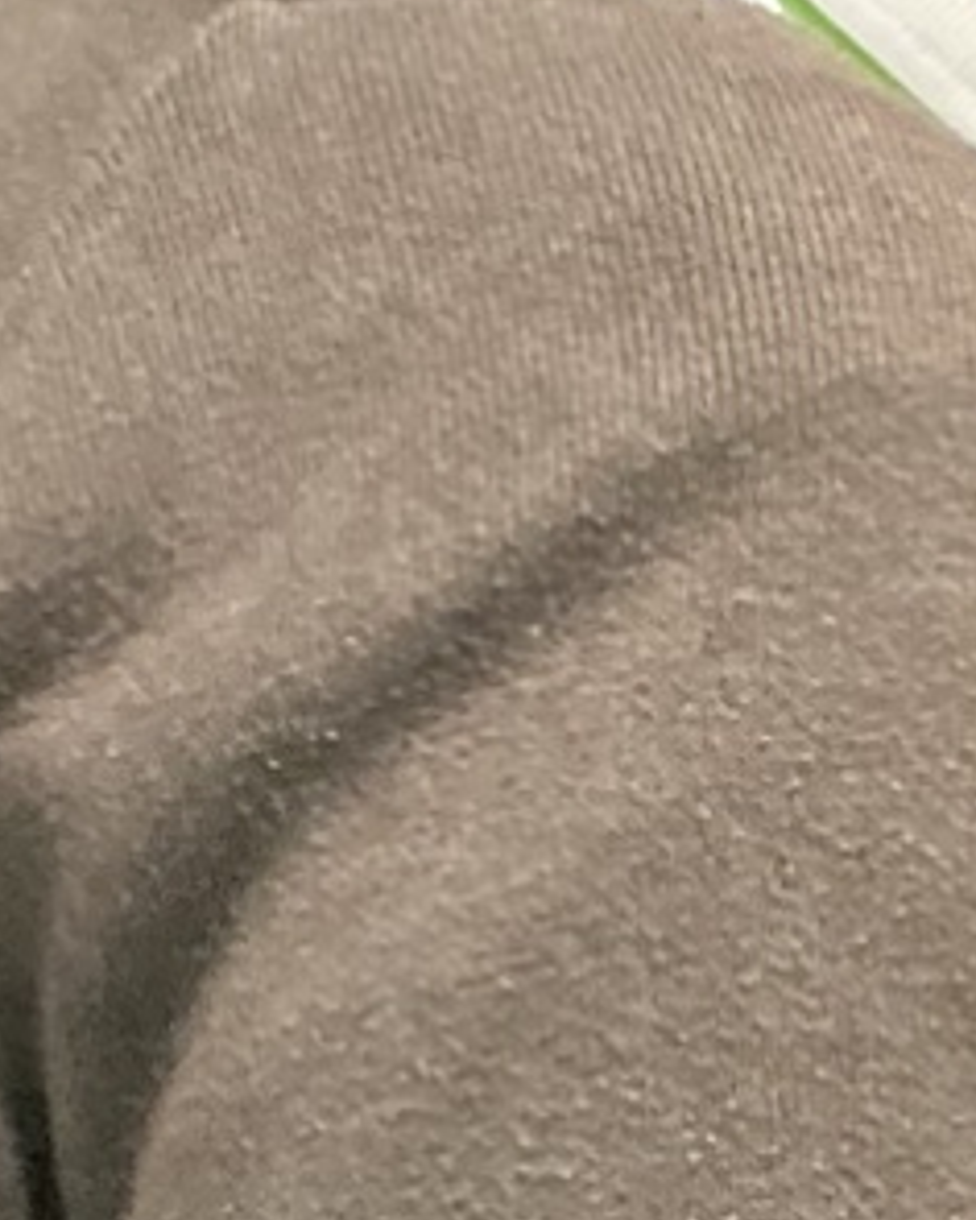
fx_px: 6933
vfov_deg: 10.1
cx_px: 3313
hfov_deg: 6.9
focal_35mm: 192
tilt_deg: -7.9
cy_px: 736
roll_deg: +1.6
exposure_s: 1/50
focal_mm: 3
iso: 200
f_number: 1.8
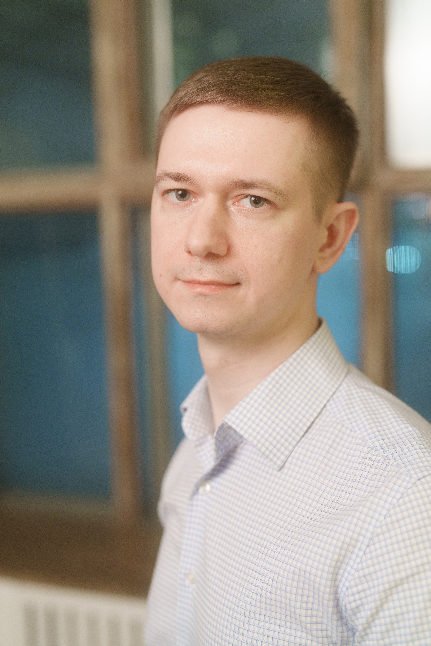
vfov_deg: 39.6
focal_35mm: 50
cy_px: 323
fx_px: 898
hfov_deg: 27.0
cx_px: 216
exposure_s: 1/60
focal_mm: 50
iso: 1000
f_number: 2.2
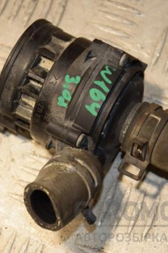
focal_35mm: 170
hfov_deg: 8.1
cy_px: 126
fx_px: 1189
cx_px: 63
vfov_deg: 12.1
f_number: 5.6
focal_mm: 75
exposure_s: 1/200
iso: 800
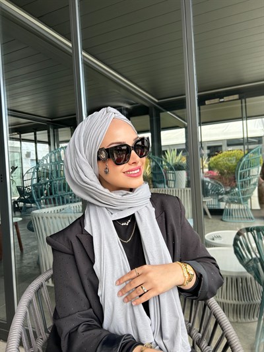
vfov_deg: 67.3
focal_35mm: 26
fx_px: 264
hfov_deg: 53.1
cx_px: 132
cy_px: 176
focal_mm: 5.7
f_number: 1.5
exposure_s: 1/502
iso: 50
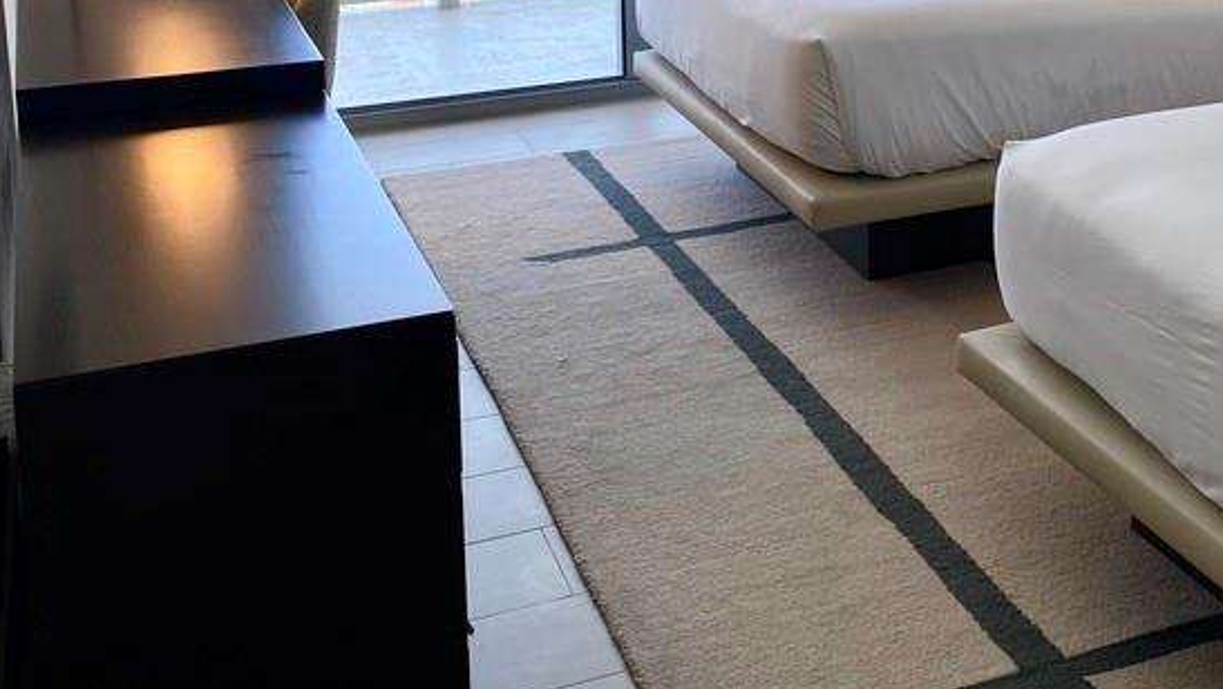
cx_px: 946
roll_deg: +0.4
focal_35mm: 53
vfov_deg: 21.6
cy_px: -54
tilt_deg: -9.5
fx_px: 1719
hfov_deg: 38.0
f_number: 1.8
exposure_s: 1/123
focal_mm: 4.25
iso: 32
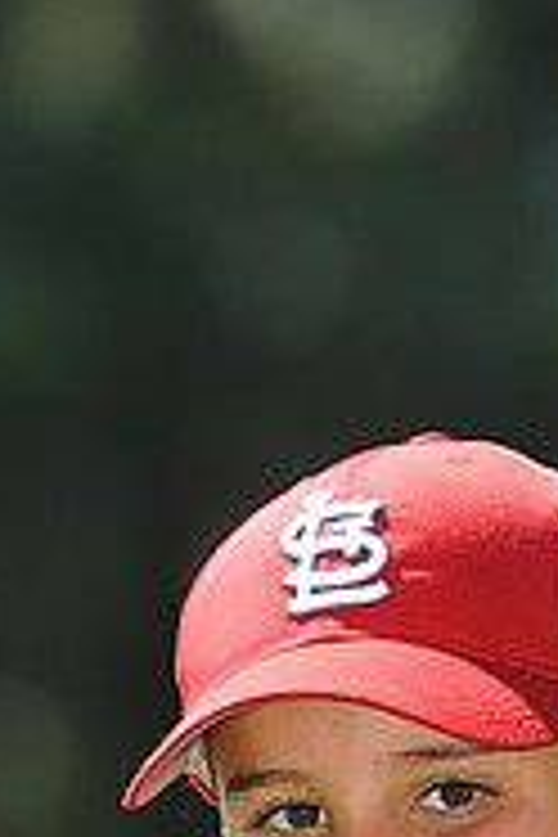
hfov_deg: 2.2
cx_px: 410
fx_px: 14484
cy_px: 1004
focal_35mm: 623
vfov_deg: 3.3
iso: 200
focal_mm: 200
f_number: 4.5
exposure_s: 1/640
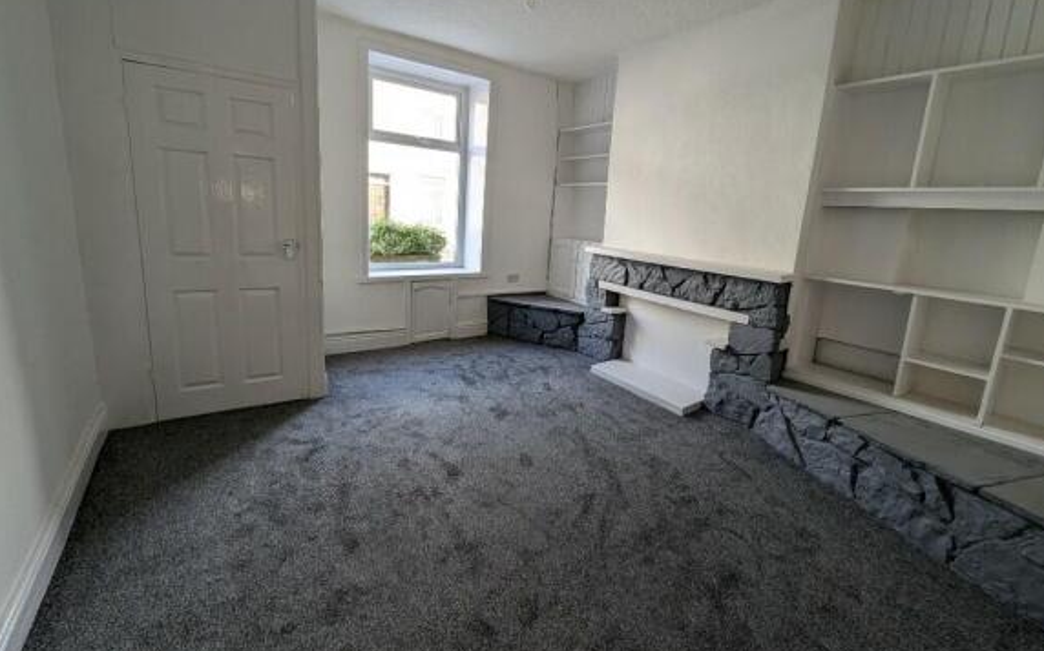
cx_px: 520
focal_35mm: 14
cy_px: 287
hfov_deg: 105.3
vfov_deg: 78.3
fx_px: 398
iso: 78
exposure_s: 1/70
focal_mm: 1.95
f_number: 2.2
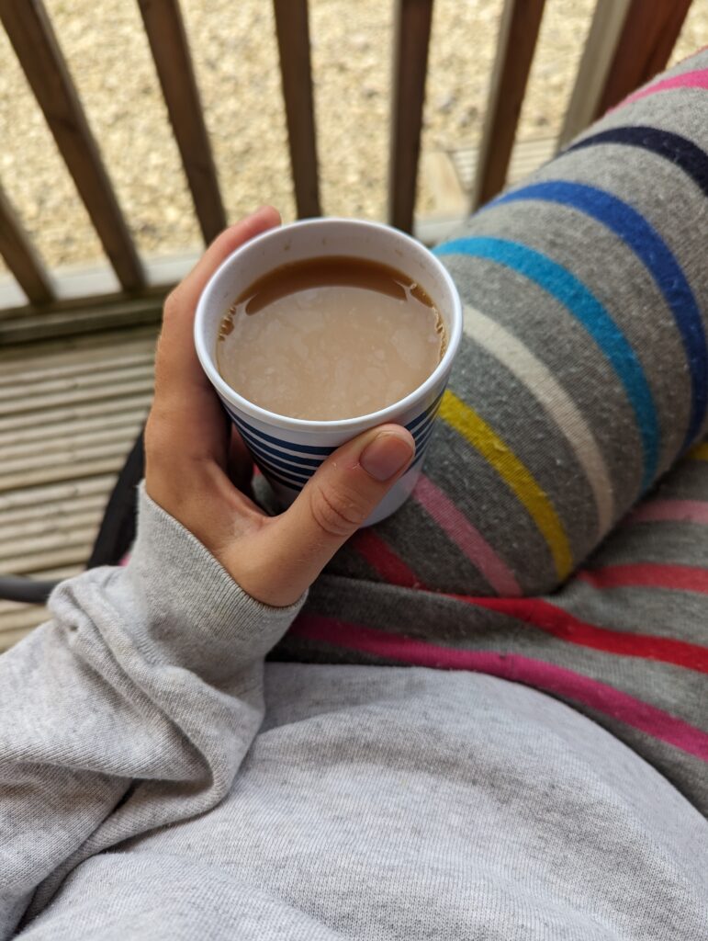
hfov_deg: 56.9
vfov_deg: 71.5
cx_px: 354
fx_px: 653
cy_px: 470
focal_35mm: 24
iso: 58
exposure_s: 1/174
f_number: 1.85
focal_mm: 6.81
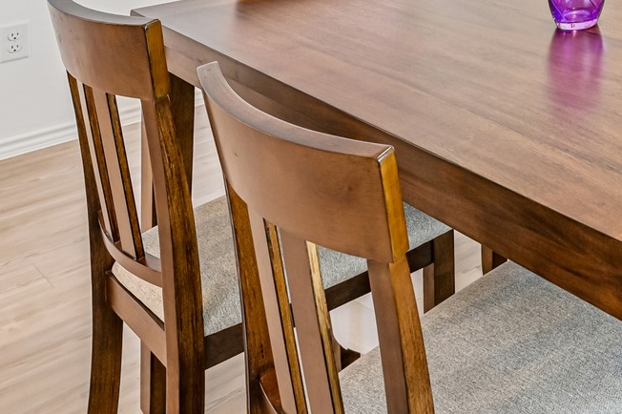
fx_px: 863
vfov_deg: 21.7
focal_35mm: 50
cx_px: 833
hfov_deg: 30.2
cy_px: -235
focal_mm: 15
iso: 400
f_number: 6.7
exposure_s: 1/15
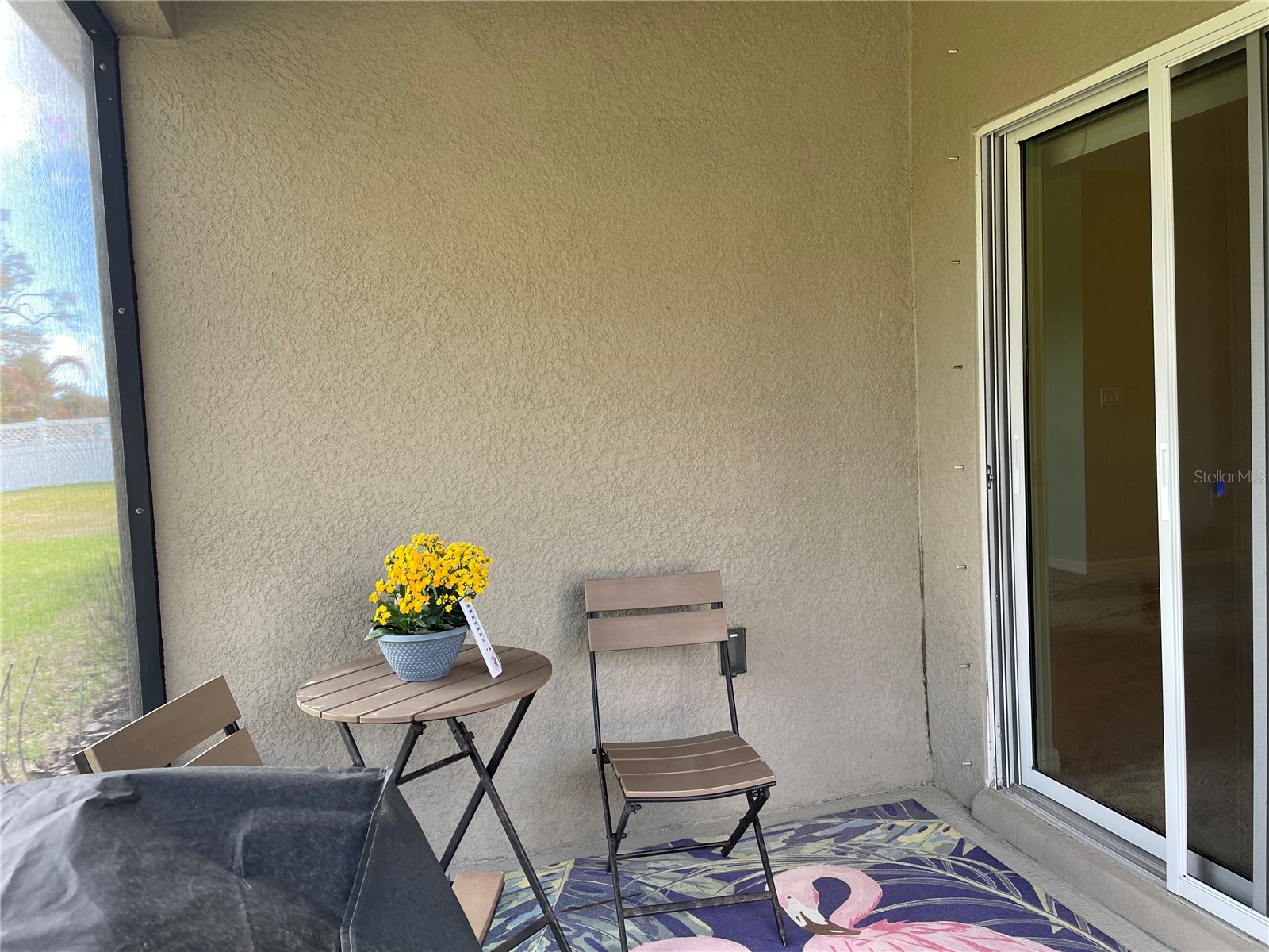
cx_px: 634
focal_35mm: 26
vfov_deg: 53.1
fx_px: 953
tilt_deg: -2.8
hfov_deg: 67.3
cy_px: 476
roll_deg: +2.4
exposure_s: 1/121
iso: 50
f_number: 1.6
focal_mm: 4.2
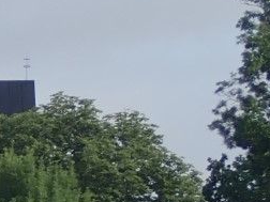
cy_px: 425
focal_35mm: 457
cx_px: -465
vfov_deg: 3.2
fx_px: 3565
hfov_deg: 4.2
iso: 100
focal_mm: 14.41
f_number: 5.6
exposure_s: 1/200
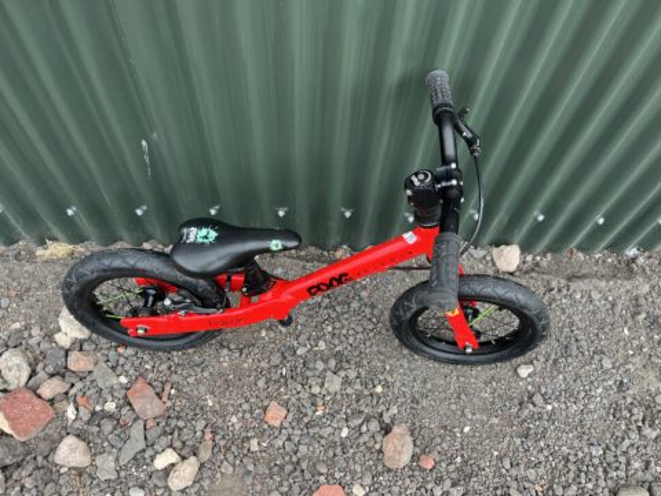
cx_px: 330
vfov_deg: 53.1
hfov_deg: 67.3
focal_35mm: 26
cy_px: 248
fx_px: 496
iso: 50
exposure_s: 1/449
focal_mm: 5.1
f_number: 1.6
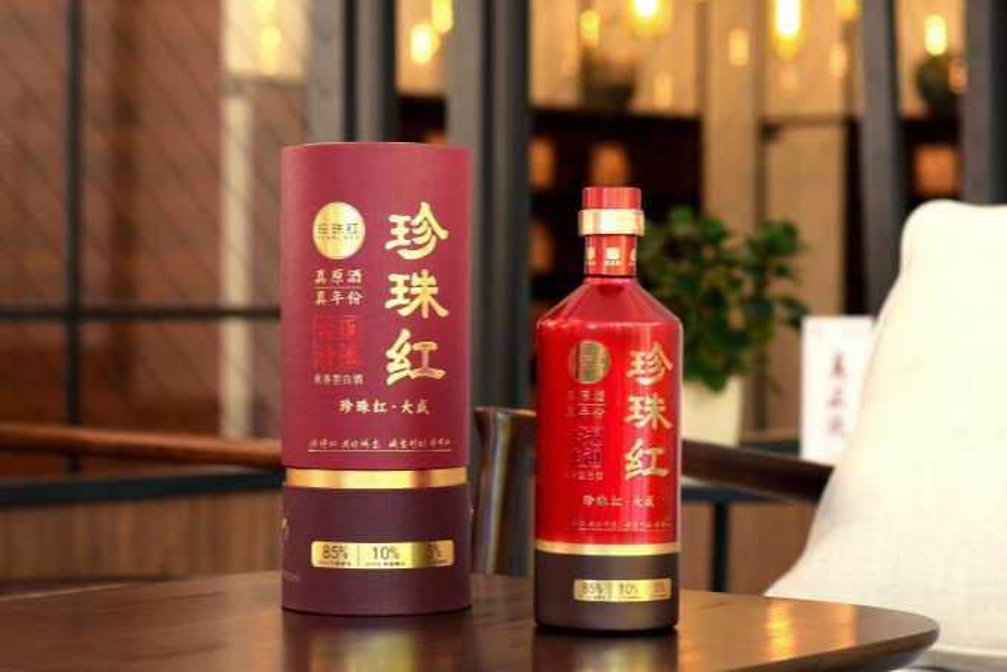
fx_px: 2099
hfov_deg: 27.0
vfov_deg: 18.2
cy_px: 336
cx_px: 504
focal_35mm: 75
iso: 500
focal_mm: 50
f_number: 4.5
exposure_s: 1/80
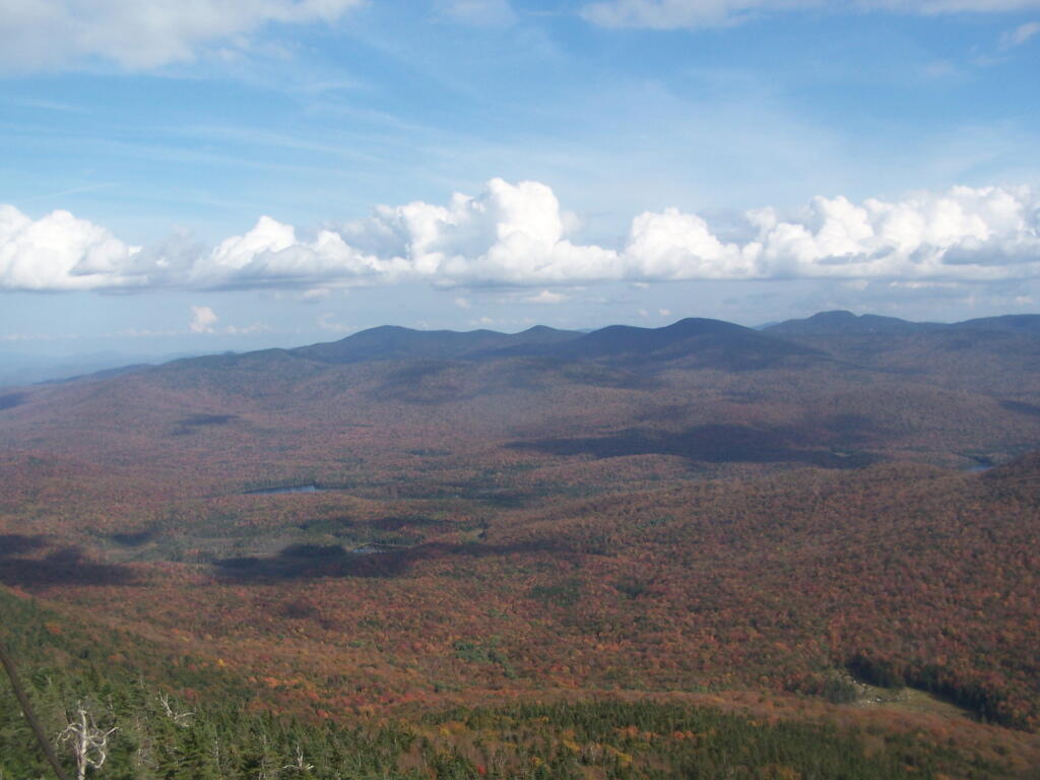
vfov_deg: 37.7
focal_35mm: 38
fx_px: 1142
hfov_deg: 49.0
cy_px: 390
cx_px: 520
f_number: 4
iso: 80
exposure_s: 1/800
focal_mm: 6.3
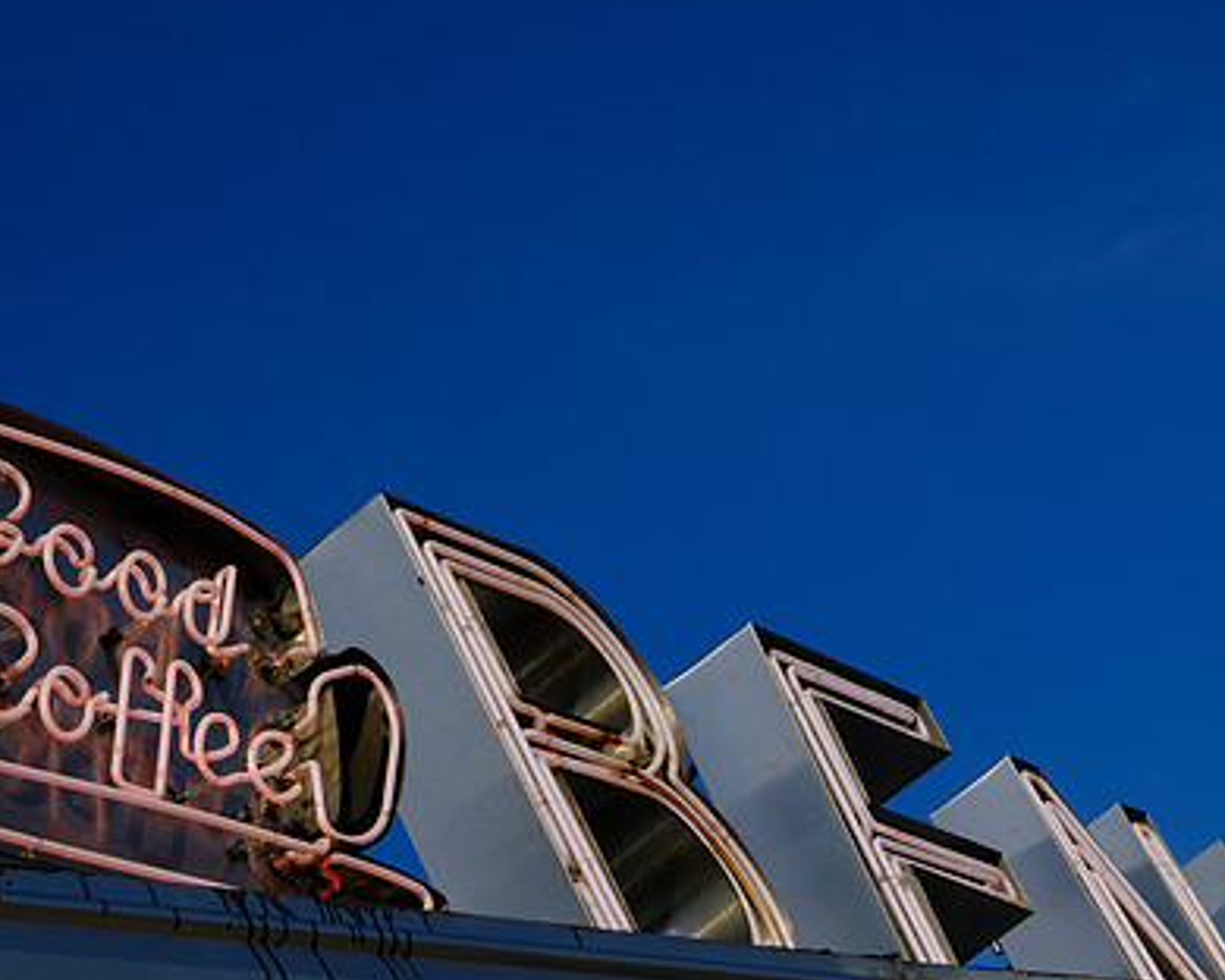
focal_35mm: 102
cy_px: 561
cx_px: 531
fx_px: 3698
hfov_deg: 18.8
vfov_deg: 15.1
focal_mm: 48.4
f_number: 20
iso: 200
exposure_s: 1/170
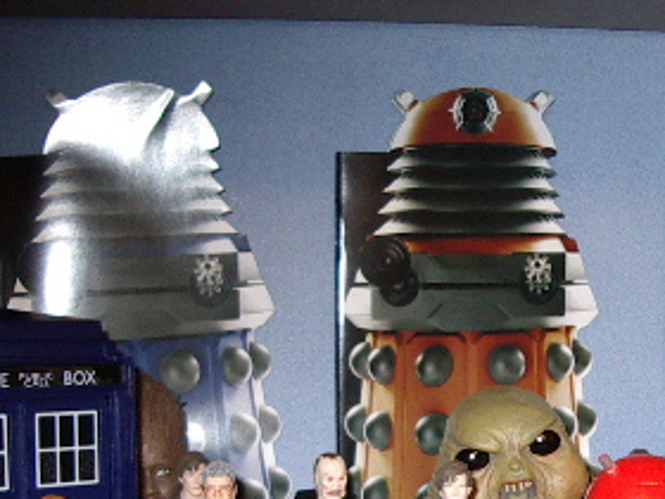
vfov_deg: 16.8
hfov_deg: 22.2
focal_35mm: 87
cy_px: 430
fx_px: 1671
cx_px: 537
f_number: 2.6
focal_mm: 5.8
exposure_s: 1/60
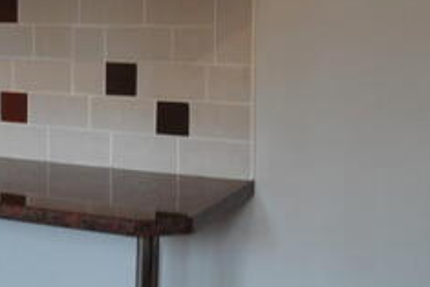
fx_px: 896
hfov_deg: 24.9
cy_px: 41
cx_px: -54
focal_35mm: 75
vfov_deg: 18.0
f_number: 3.5
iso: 220
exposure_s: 1/30
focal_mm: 18
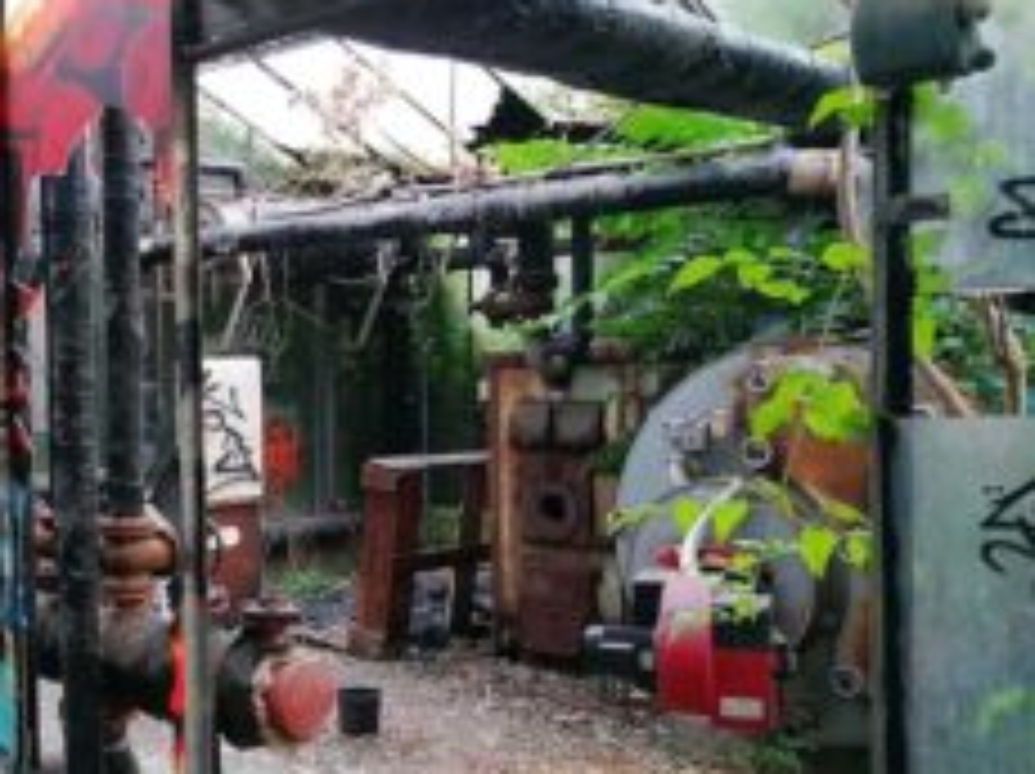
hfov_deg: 38.6
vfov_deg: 30.8
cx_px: 176
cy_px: 418
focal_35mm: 47
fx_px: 1404
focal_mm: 4.75
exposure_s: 1/33.3
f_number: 1.8
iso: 250
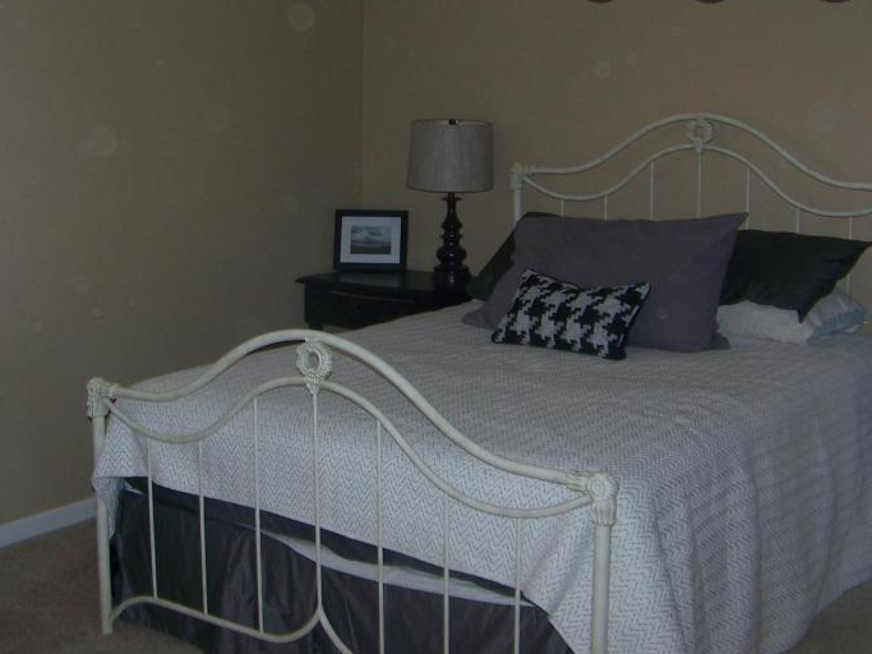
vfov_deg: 26.9
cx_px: 363
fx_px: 1360
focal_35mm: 54
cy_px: 232
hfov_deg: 35.5
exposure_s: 1/30
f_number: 2.8
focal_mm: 5.85
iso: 64
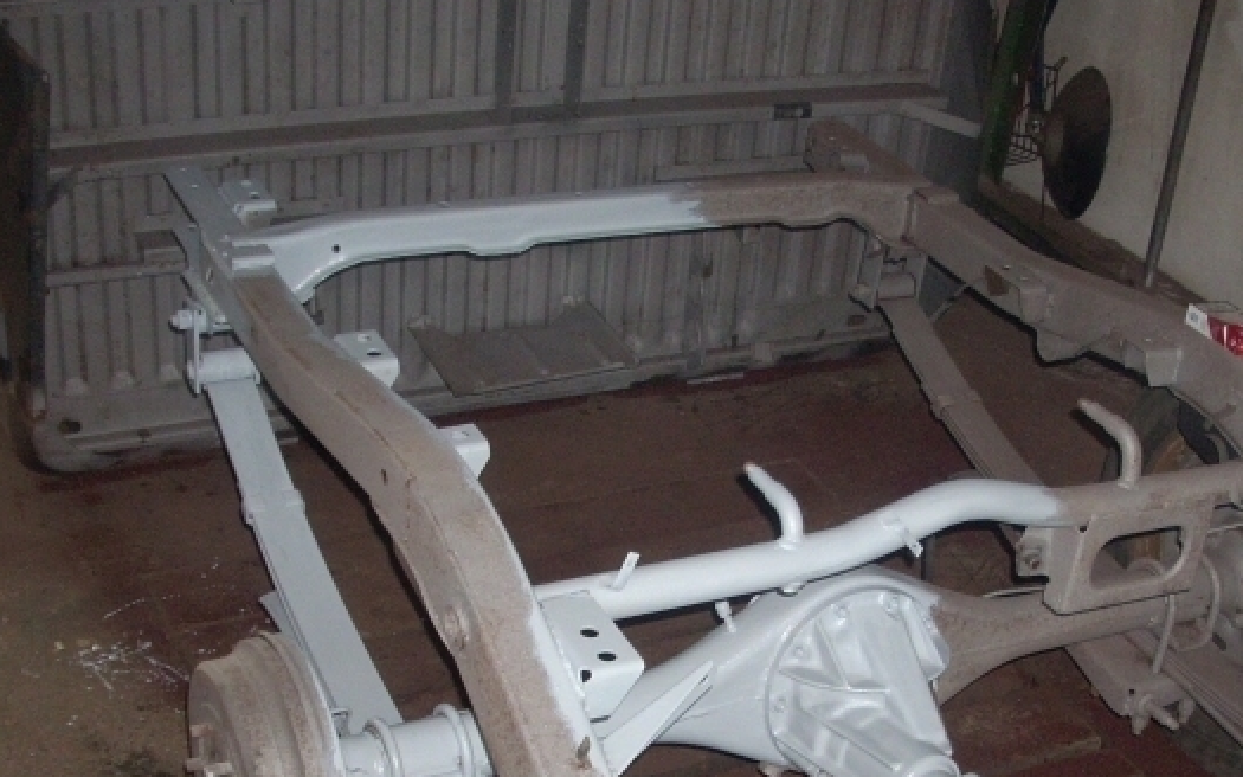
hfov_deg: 36.2
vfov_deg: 22.8
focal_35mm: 56
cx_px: 715
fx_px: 1897
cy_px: 617
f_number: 2.8
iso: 200
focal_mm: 6.2
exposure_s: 1/60
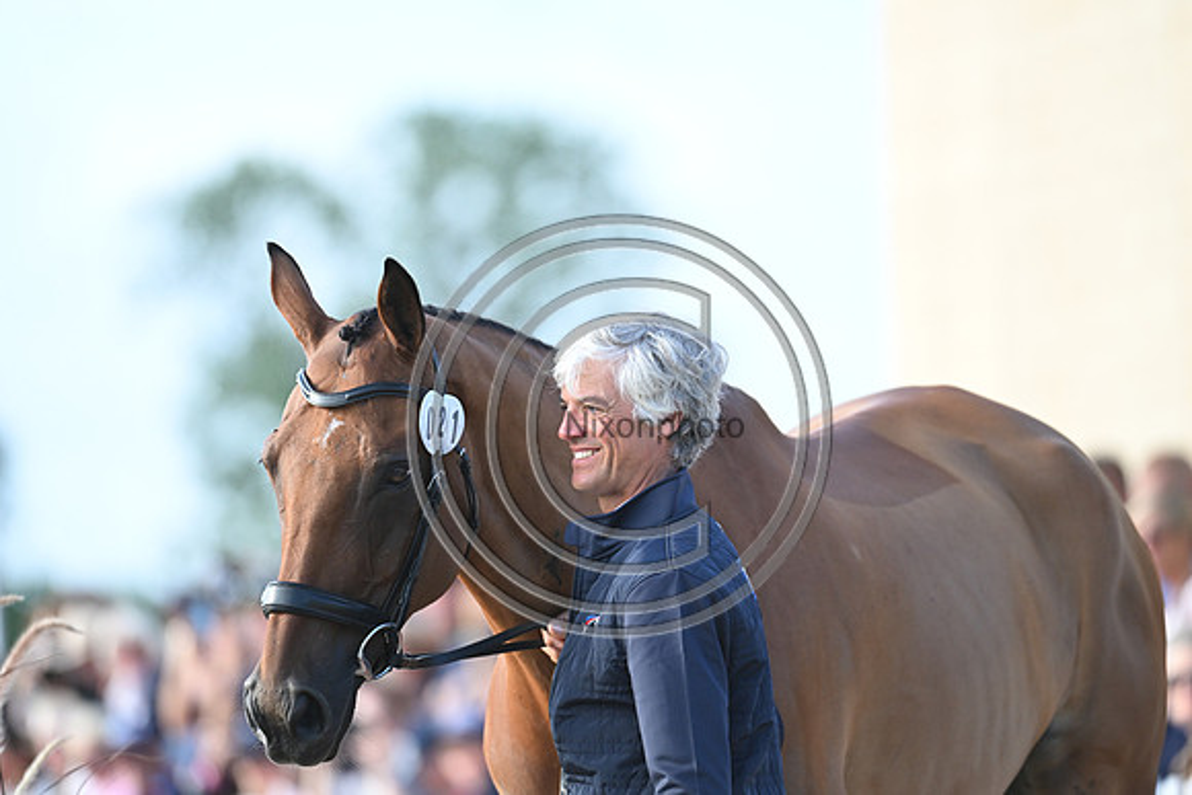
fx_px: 13247
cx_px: 596
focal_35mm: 400
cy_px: 398
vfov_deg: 3.4
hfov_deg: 5.2
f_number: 5
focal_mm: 400
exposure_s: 1/1600
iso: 1600
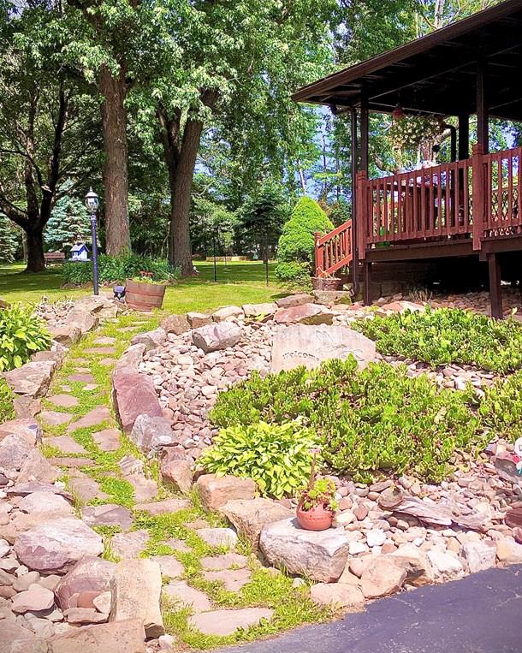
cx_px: 260
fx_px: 734
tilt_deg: +0.2
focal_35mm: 38
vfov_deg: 47.9
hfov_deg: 39.1
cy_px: 328
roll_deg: +2.9
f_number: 2.2
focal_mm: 4.15
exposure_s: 1/999
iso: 25
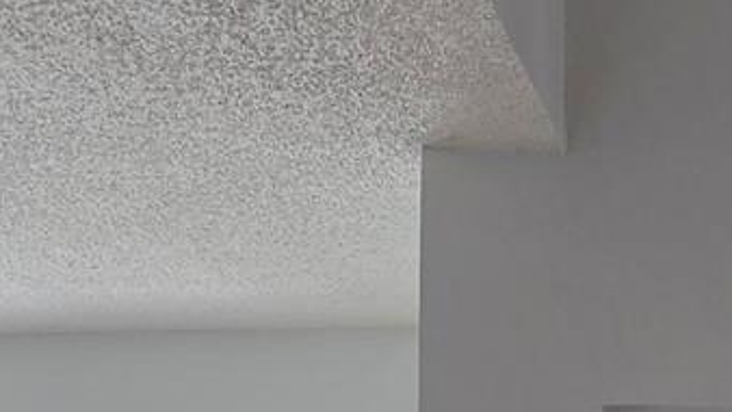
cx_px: 723
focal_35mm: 67
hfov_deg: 29.5
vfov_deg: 16.2
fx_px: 1300
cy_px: 642
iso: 125
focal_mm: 2.2
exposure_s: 1/120
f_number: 2.2
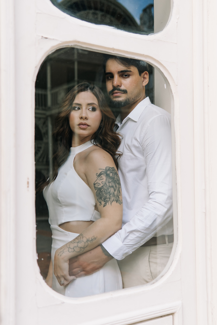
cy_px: 162
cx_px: 108
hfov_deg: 29.9
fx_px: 407
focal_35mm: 45
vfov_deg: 43.6
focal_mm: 30
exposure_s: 1/200
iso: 160
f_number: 2.5
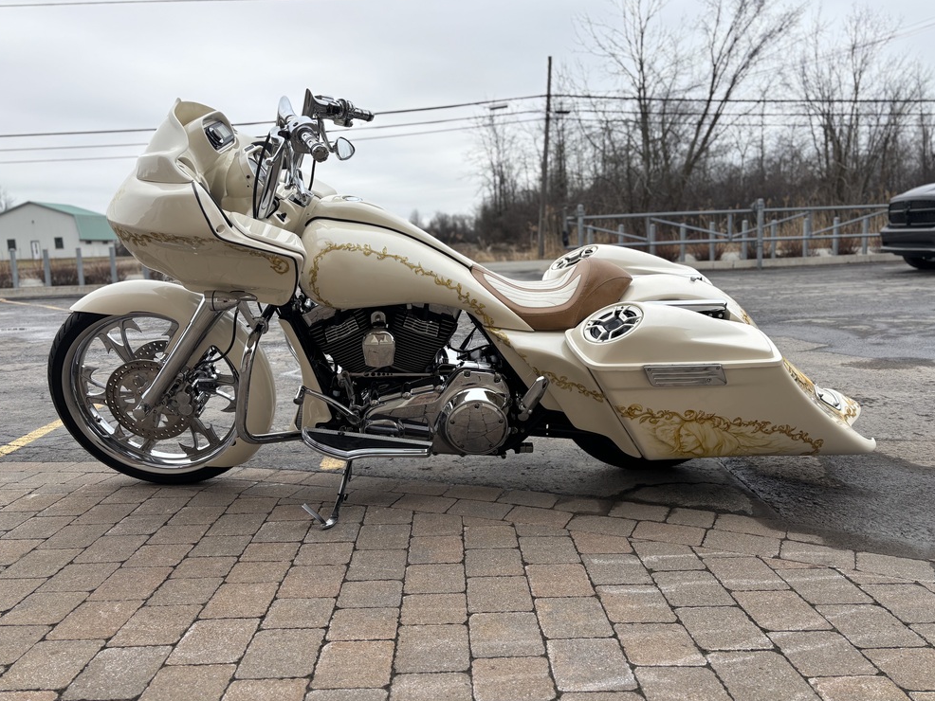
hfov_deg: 65.3
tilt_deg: -7.7
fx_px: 729
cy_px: 340
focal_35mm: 27
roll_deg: +2.9
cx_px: 456
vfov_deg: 51.4
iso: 50
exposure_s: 1/1344
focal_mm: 5.96
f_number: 1.6
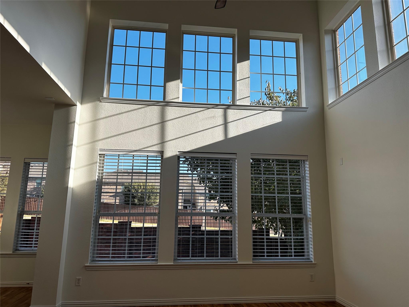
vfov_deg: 56.8
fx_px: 284
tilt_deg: +8.8
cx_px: 204
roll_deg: -0.7
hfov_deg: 71.6
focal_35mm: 24
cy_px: 154
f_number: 1.78
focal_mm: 6.86
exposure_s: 1/1321
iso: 80
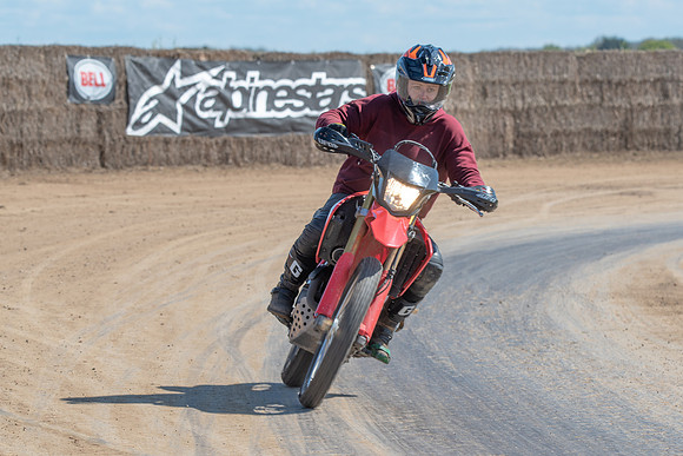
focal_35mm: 253
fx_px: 4795
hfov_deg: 8.1
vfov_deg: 5.4
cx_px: 357
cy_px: 237
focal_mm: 200
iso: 100
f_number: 8
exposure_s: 1/200
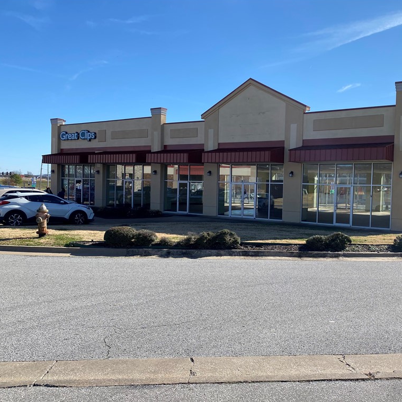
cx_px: 258
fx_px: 407
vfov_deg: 52.5
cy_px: 200
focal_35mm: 31
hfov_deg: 51.8
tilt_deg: -3.7
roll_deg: +0.6
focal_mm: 4.25
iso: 32
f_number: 1.8
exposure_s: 1/2967
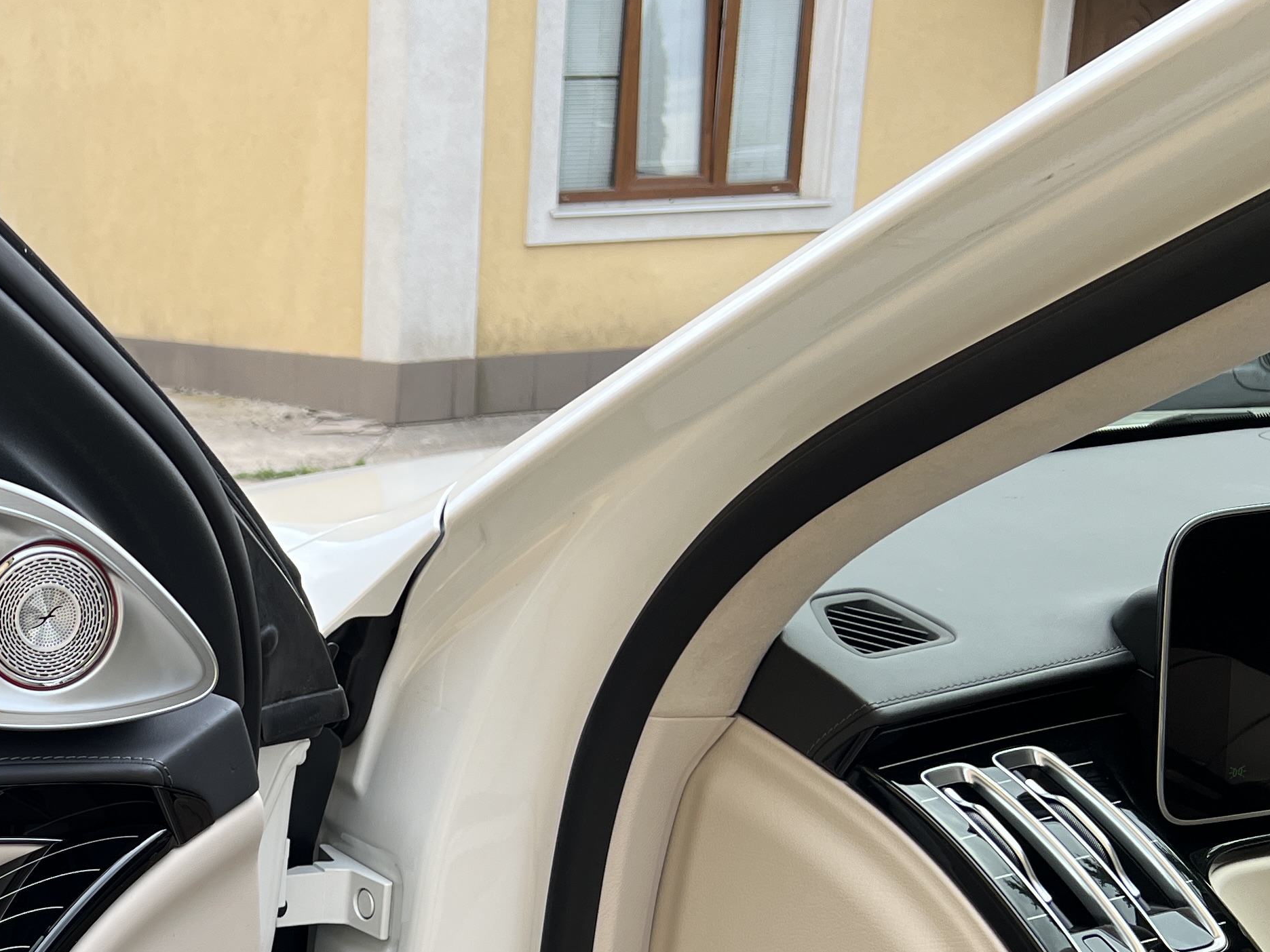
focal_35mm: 56
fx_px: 2055
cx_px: -91
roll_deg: +2.2
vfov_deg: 25.2
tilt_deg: -17.9
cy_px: 881
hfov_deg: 31.0
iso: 40
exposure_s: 1/224
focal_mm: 5.7
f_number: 1.5
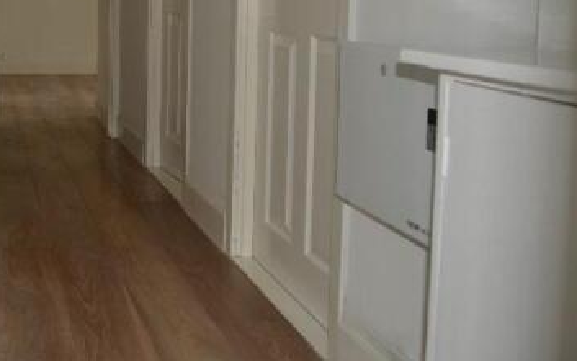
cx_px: 46
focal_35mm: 51
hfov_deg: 36.8
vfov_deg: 24.7
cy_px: 42
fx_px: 802
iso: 100
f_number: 3.5
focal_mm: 18
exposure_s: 1/60
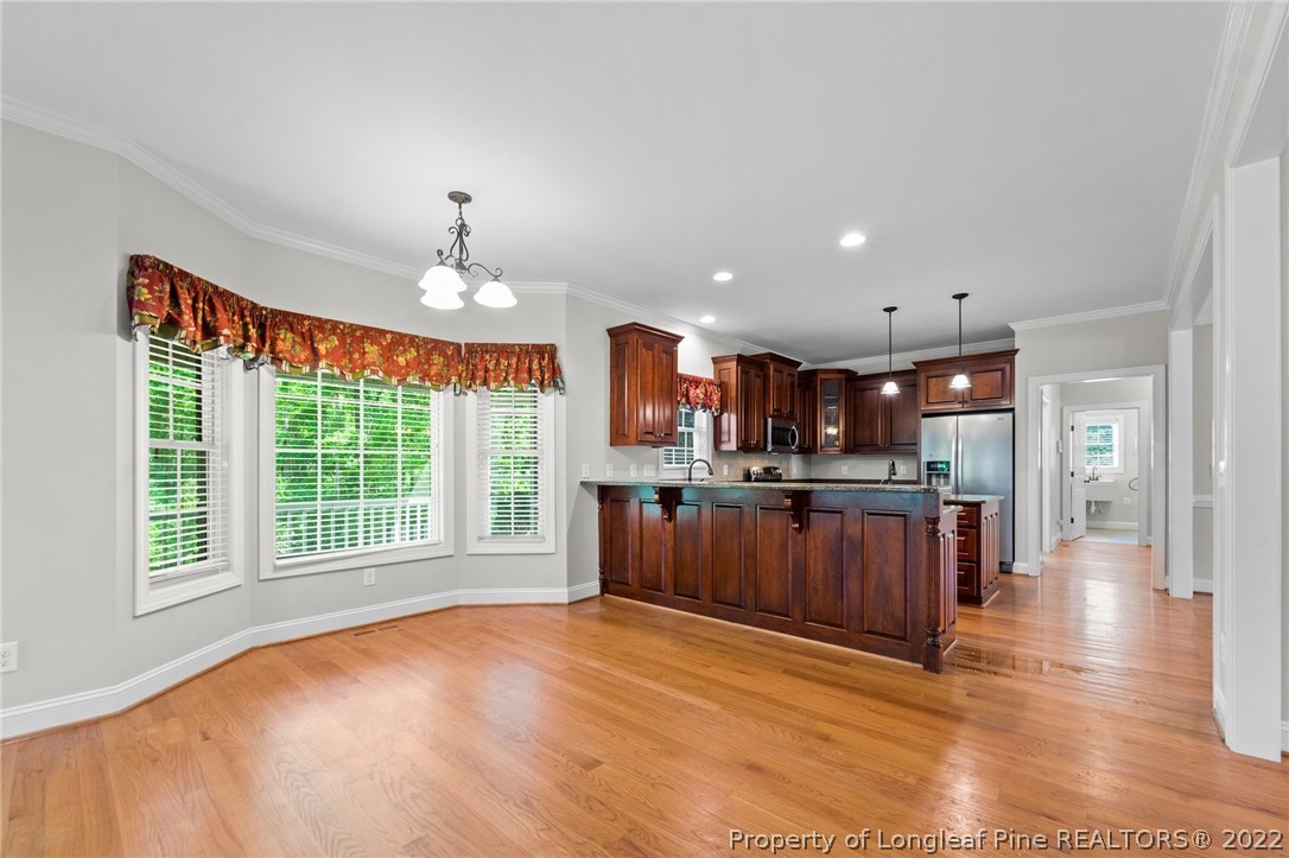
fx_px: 501
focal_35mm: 14
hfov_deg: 104.3
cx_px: 644
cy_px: 429
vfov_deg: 81.2
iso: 250
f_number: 8
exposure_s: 1/1.67
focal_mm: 14
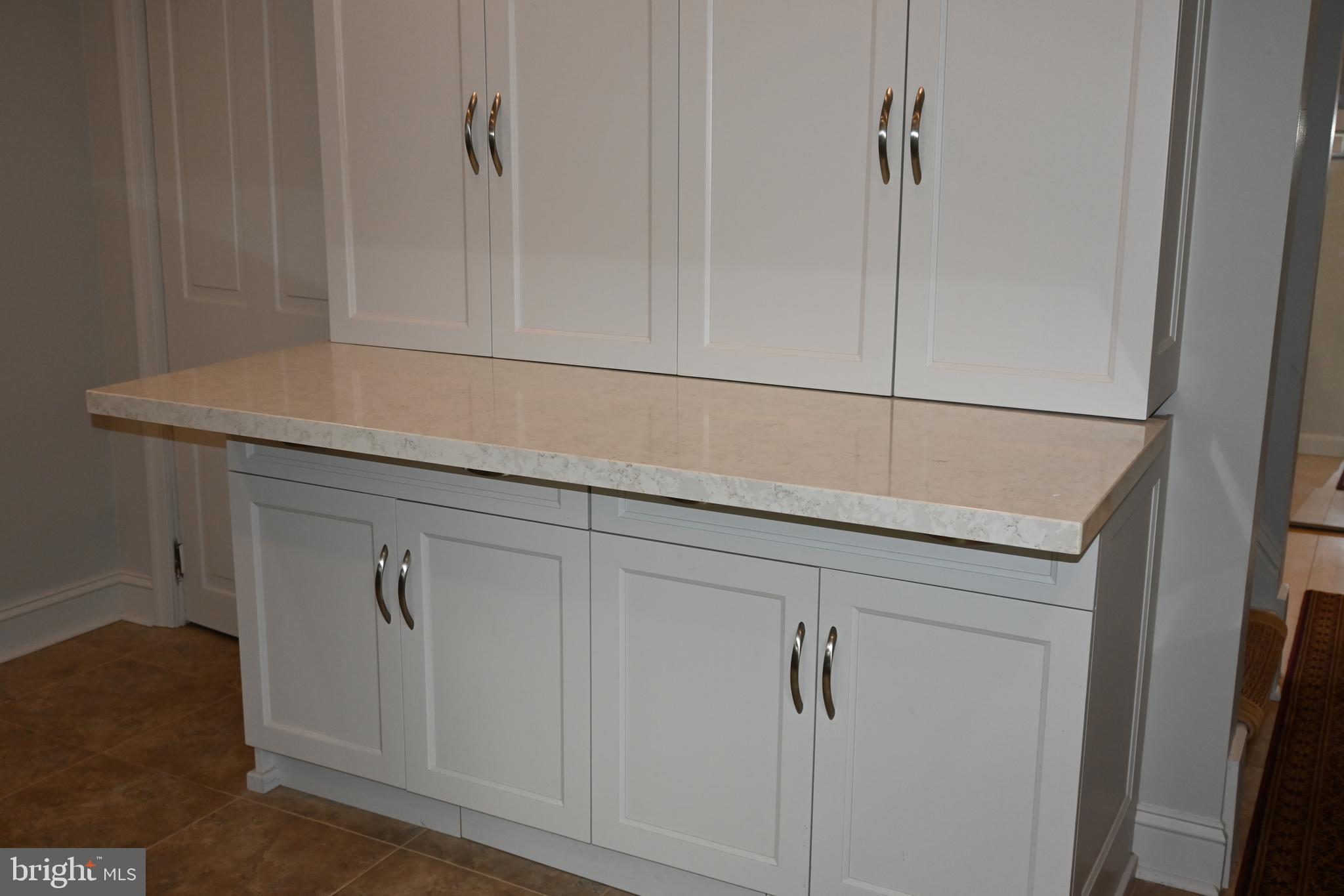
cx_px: 672
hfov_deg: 53.1
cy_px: 448
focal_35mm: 36
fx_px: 1344
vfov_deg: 36.9
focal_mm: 24
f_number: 4.2
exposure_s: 1/60
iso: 560
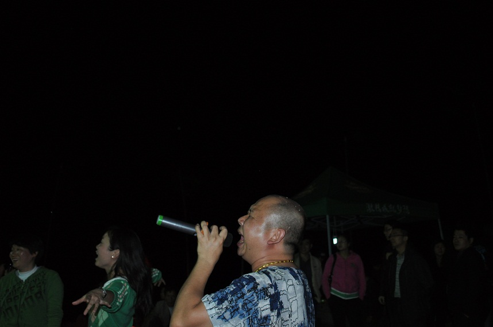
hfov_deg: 57.3
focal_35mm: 33
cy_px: 164
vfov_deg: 39.9
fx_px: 451
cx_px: 246
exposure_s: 1/60
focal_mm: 22
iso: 800
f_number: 4
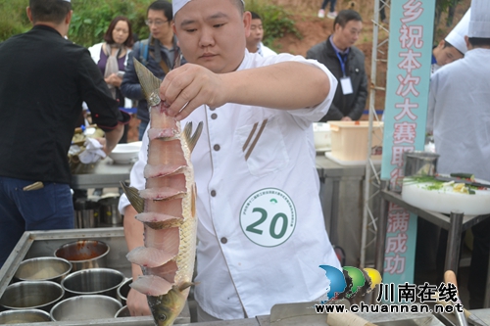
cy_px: 163
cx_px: 245
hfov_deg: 53.1
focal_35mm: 36
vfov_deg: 36.8
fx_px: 490
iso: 400
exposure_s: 1/125
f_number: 5.6
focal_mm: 24
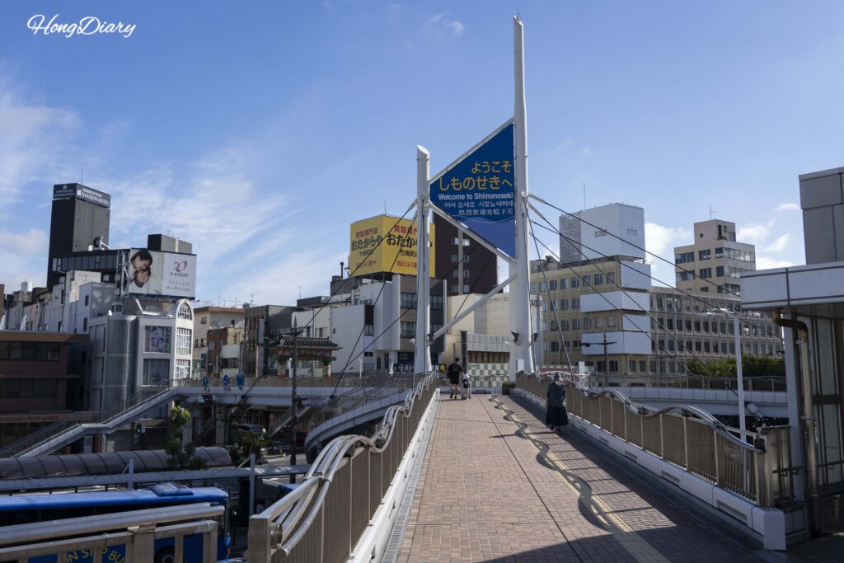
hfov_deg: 58.7
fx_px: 750
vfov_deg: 41.1
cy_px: 282
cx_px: 422
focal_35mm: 32
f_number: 11
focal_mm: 32
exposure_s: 1/200
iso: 100
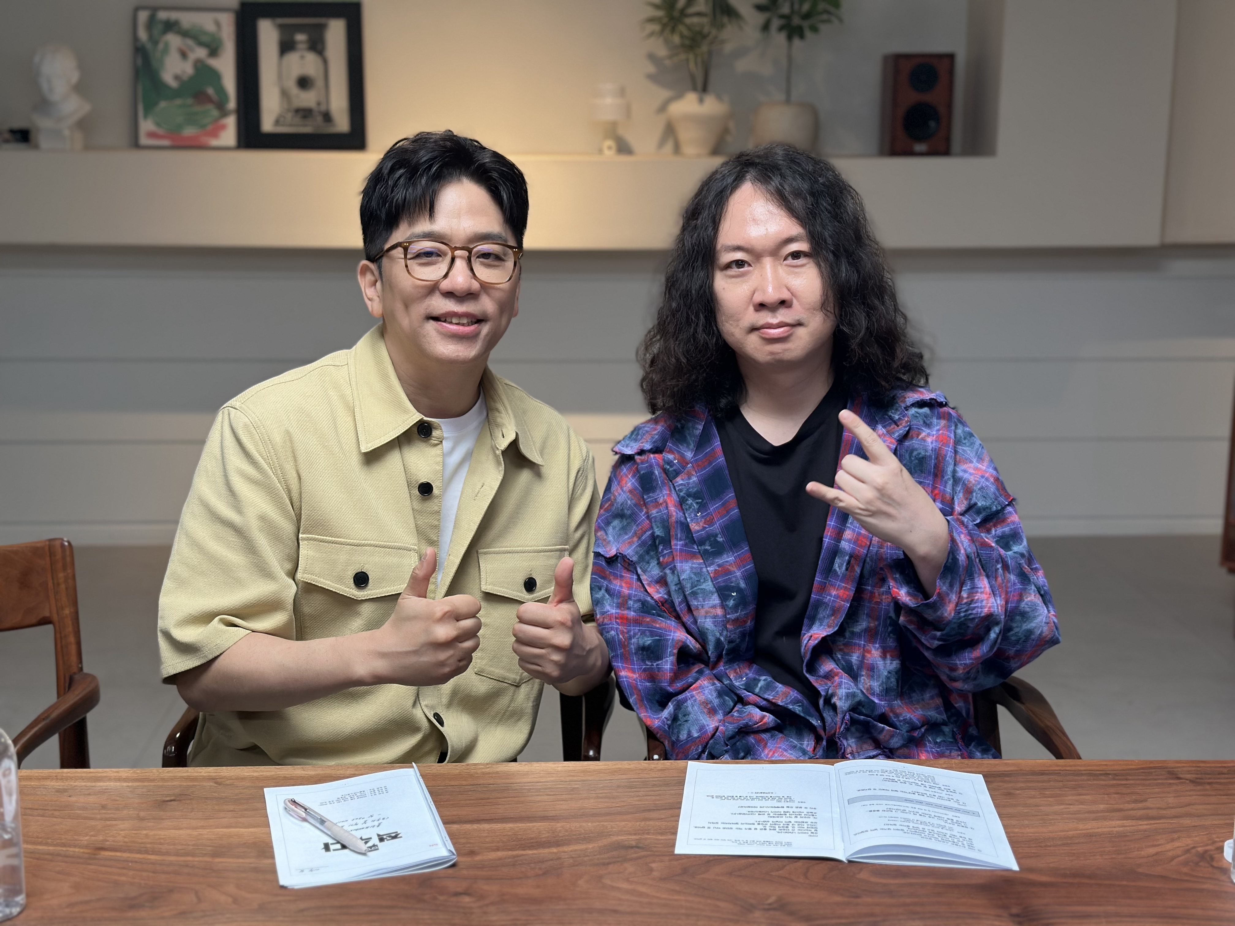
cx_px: 618
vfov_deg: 30.3
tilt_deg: -10.7
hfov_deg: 39.7
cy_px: 463
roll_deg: -0.3
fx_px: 1713
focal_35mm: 48
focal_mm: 6.86
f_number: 1.78
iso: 125
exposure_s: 1/100
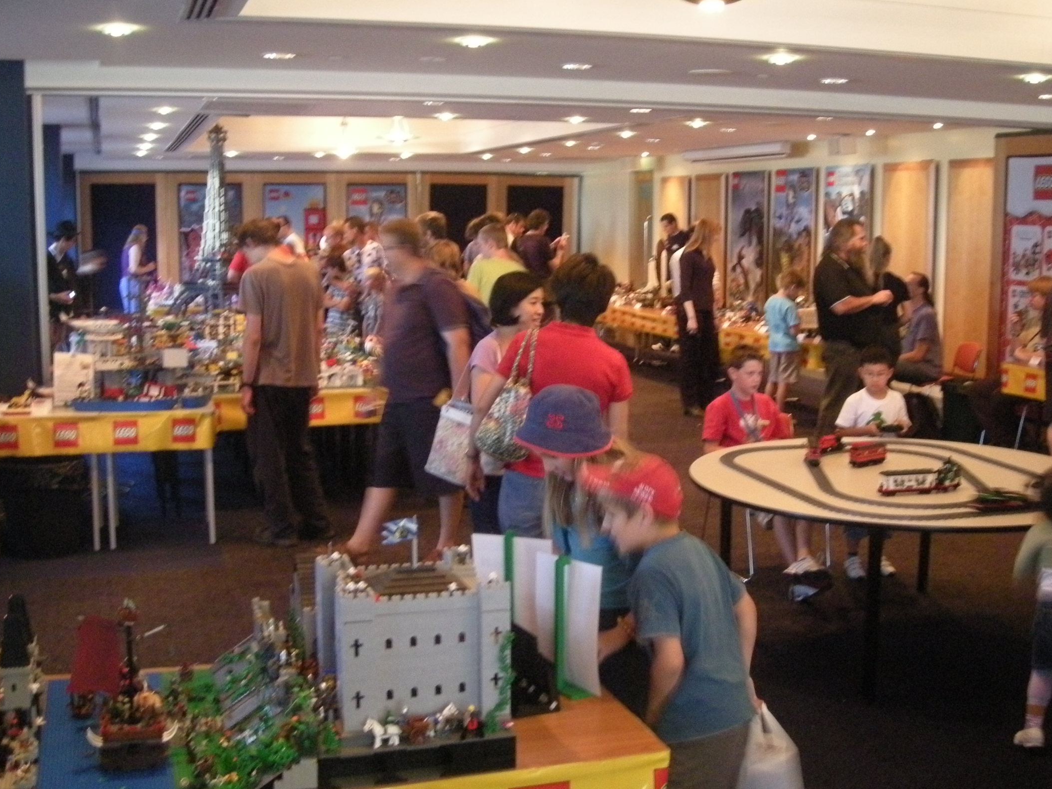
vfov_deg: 33.6
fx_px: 1307
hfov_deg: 43.8
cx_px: 559
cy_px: 396
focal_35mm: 43
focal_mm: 5.7
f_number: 2.8
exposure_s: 1/6.4
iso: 400
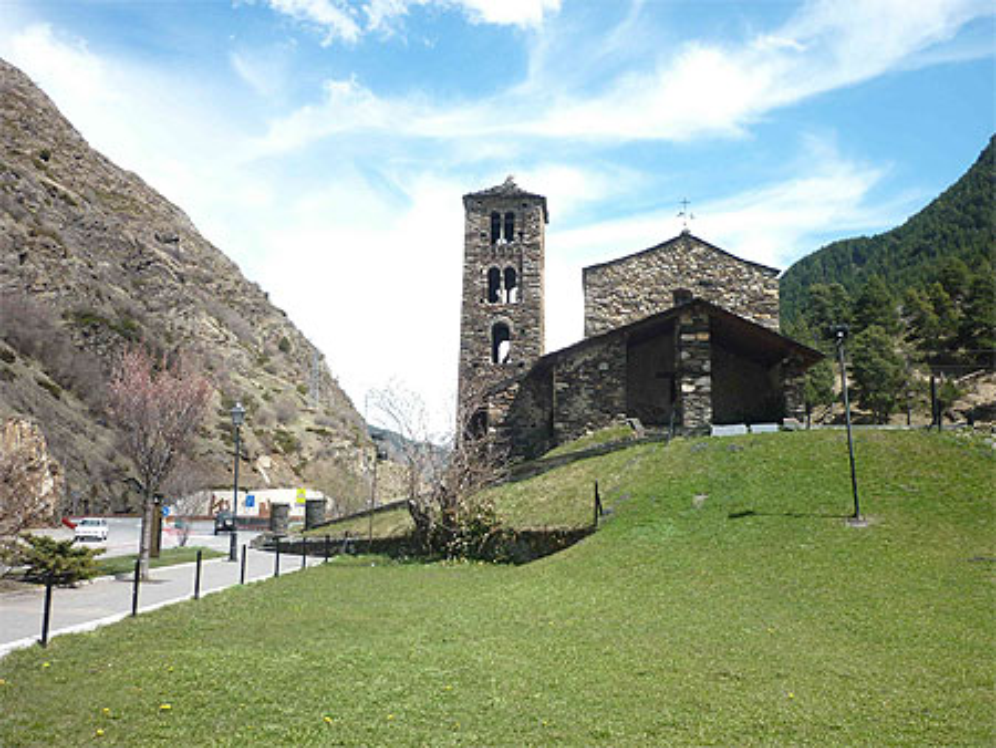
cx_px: 498
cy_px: 374
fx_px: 950
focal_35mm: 33
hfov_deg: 55.3
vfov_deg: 43.0
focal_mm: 5.5
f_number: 8
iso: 80
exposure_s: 1/125
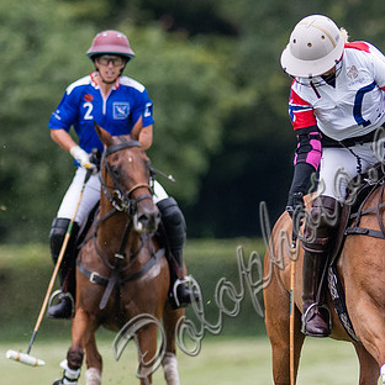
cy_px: 228
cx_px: 355
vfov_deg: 1.2
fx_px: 18648
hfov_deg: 1.2
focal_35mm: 1482
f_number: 2.8
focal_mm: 300
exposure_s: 1/2500
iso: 320
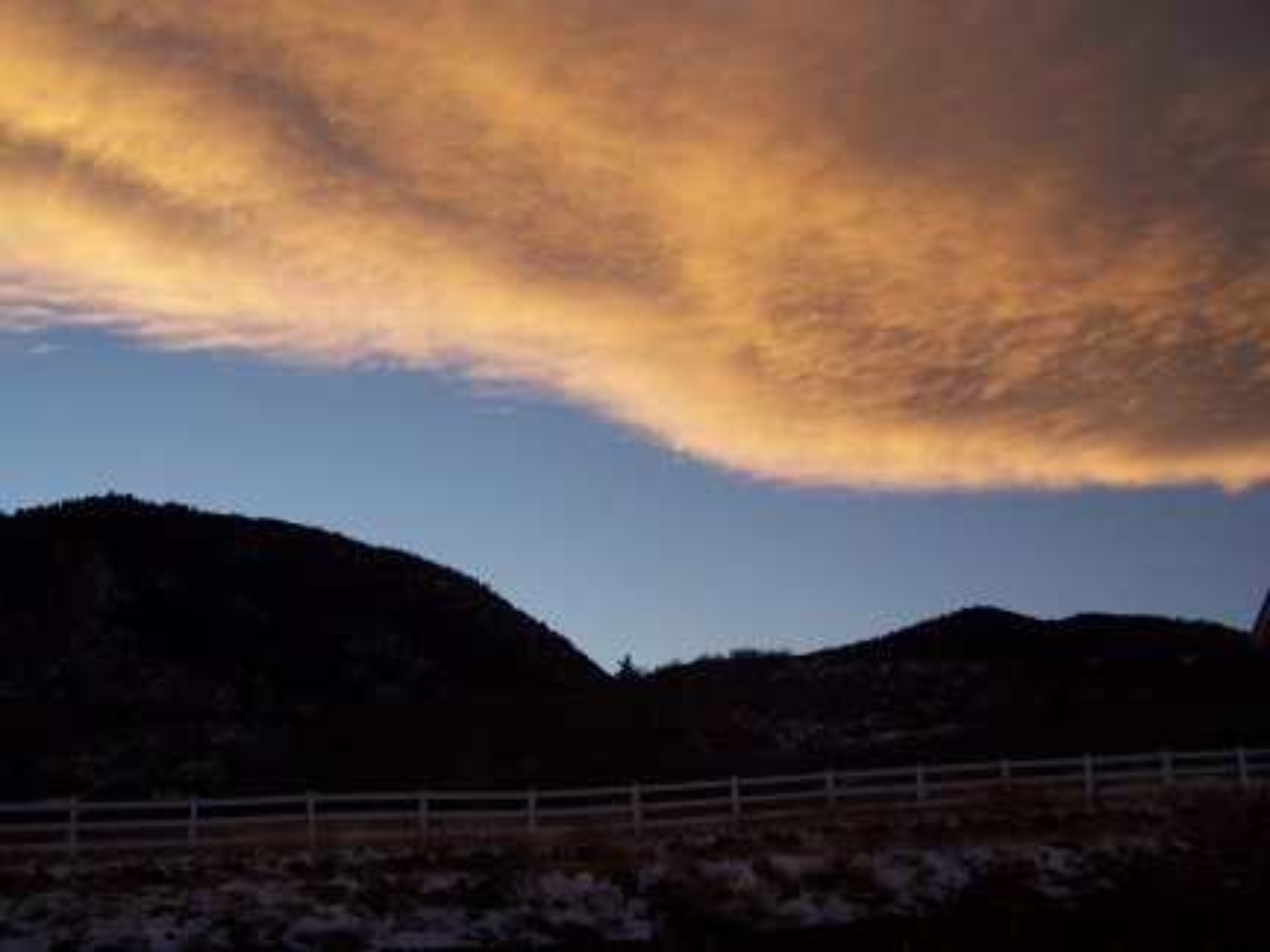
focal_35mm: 38
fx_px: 1394
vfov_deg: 37.7
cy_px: 476
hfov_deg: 49.0
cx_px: 635
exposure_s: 1/250
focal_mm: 6.3
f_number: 2.8
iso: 80
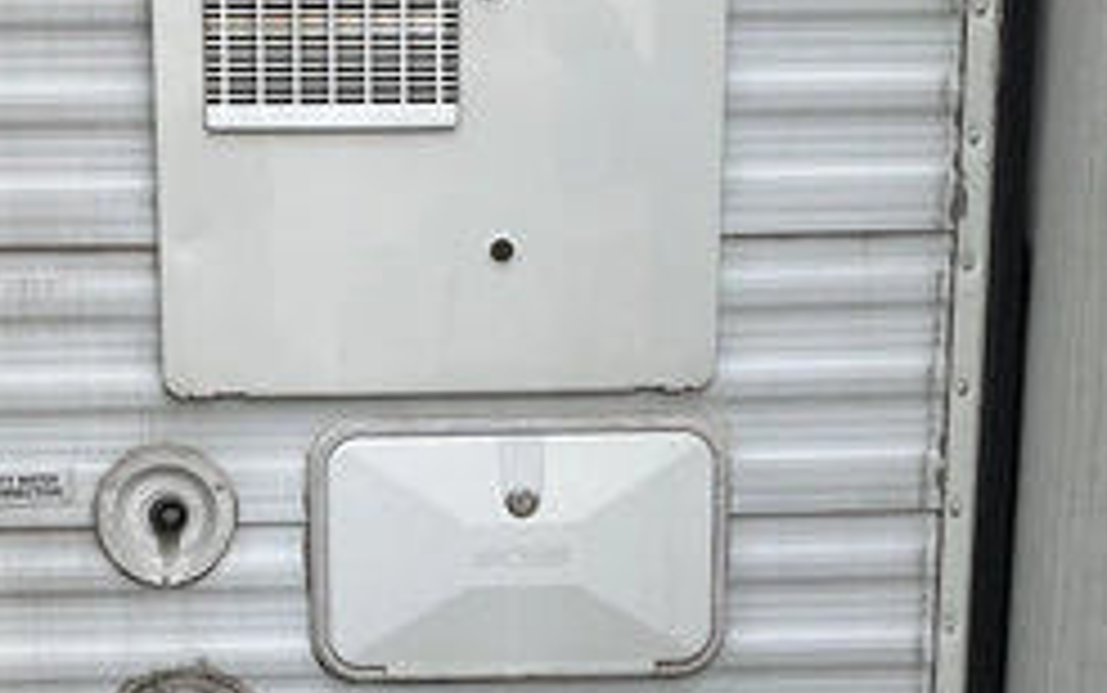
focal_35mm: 50
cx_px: 310
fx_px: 1509
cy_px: 508
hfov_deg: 39.5
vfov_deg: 25.6
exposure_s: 1/869
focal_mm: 3
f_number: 1.8
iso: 25
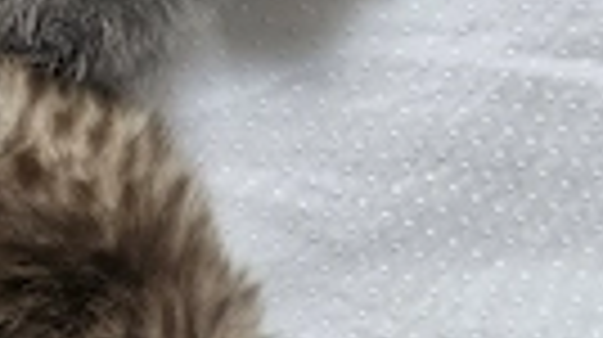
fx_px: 1198
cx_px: 40
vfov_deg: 14.9
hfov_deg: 27.1
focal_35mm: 75
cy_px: -162
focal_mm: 5.4
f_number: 1.8
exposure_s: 1/101
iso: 200
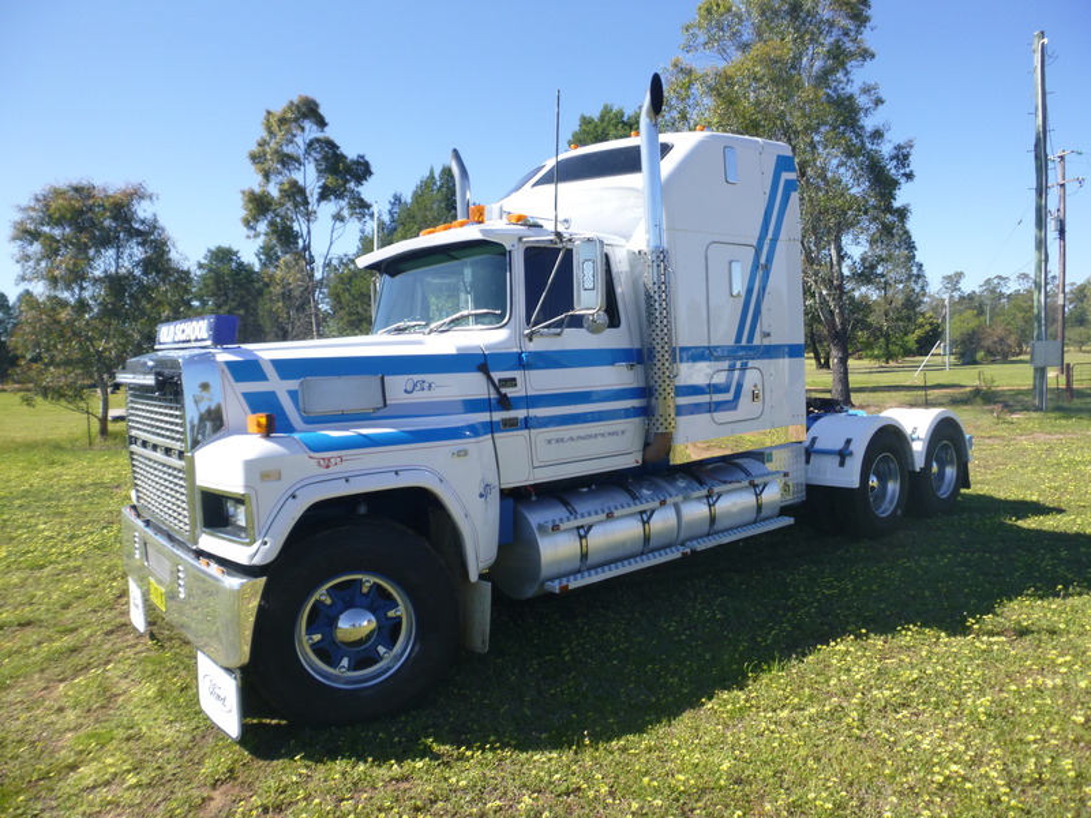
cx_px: 546
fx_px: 788
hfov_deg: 69.4
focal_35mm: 25
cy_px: 409
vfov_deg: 54.9
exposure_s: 1/400
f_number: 3.9
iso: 100
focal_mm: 4.5
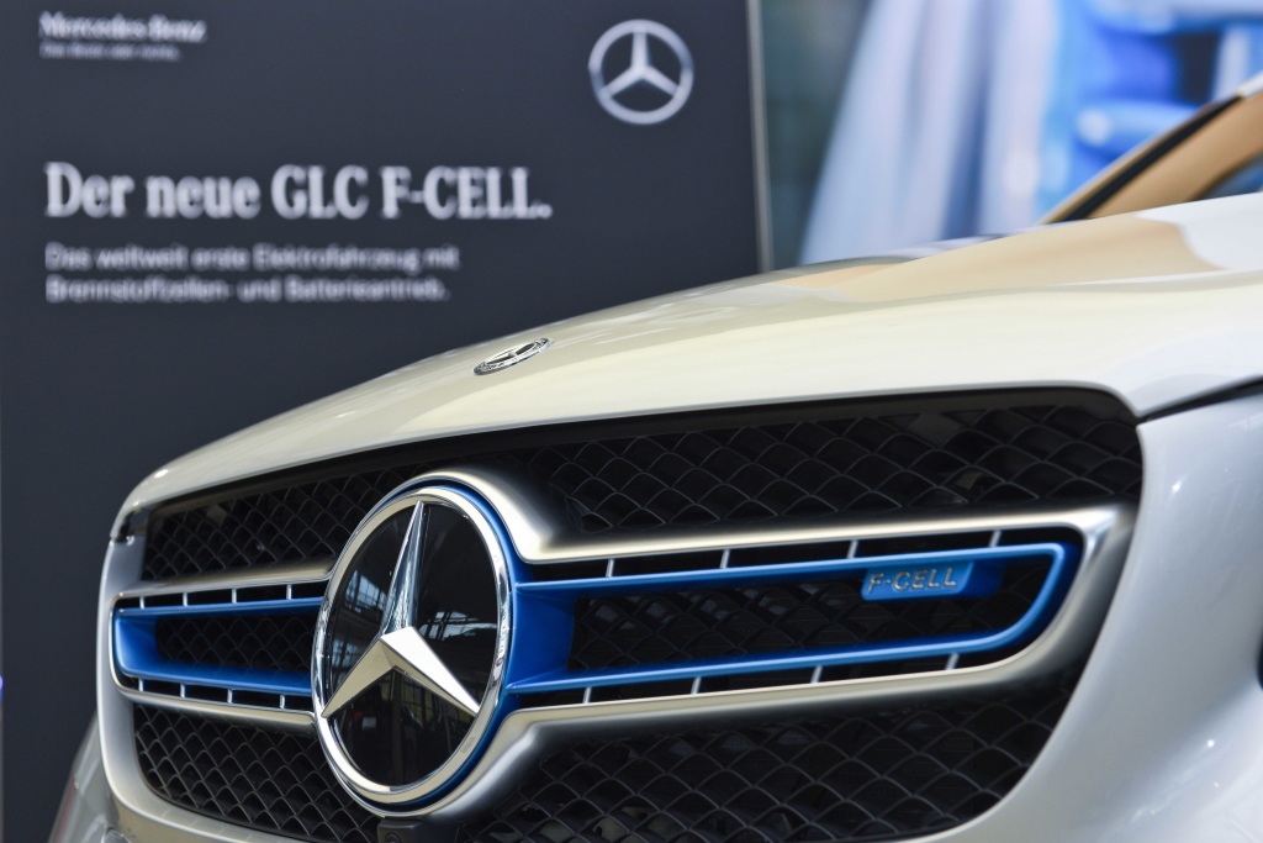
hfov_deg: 32.4
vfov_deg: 21.9
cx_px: 632
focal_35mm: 62
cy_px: 422
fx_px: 2175
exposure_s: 1/125
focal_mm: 62
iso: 500
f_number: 5
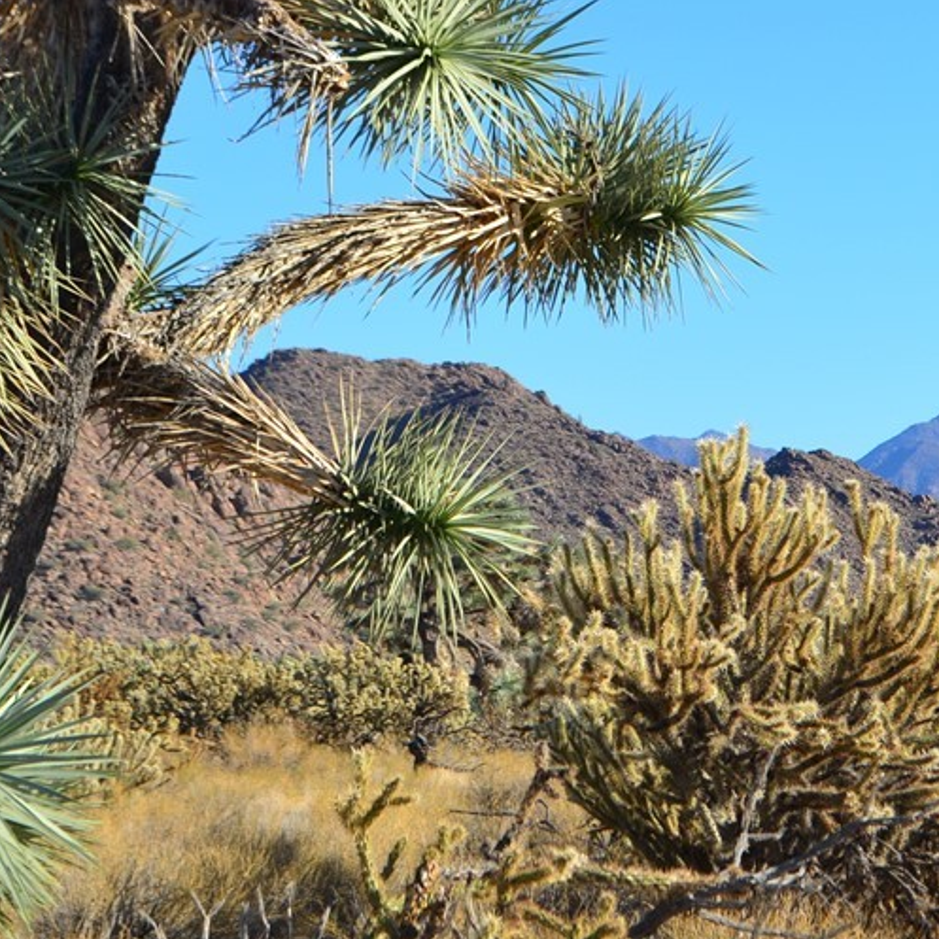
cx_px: 822
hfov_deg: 11.4
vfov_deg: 11.4
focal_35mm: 153
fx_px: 4693
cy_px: 393
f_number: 10
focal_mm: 55
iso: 200
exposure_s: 1/320
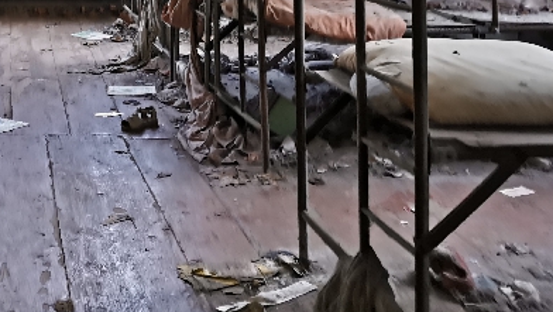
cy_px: -90
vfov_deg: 18.7
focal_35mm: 60
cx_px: 52
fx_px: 880
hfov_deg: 33.0
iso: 125
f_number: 1.6
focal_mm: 5.56
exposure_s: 1/120
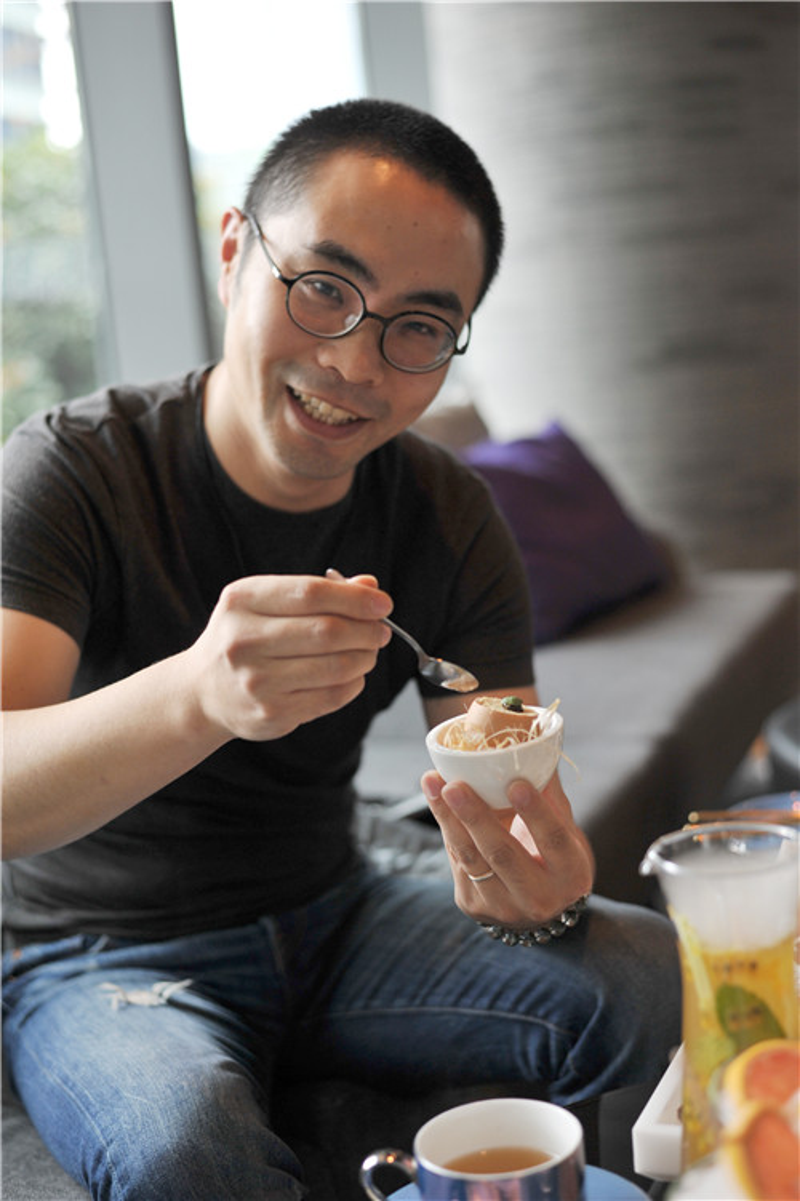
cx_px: 400
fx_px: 1668
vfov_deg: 39.6
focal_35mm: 50
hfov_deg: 27.0
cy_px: 600
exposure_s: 1/80
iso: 360
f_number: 2.5
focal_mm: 50
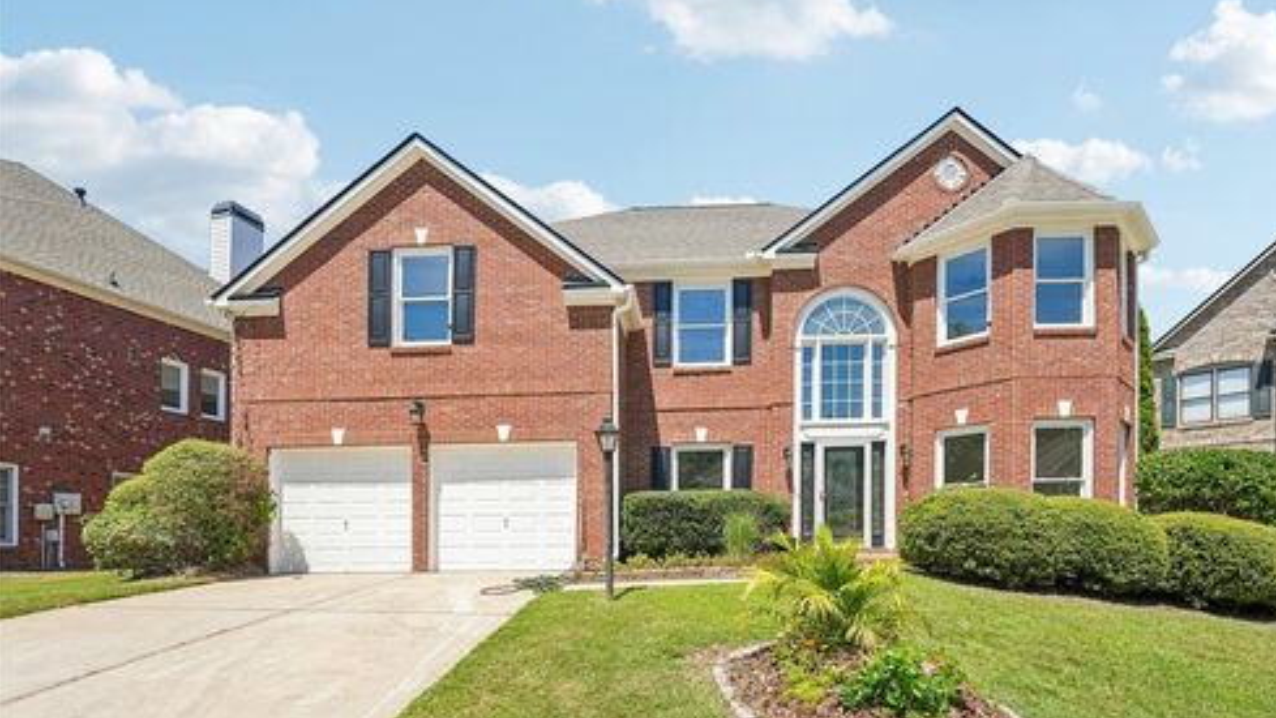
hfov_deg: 103.0
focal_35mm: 15
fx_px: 507
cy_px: 364
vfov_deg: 70.5
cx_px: 650
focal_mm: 14
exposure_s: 1/200
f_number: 8
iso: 100
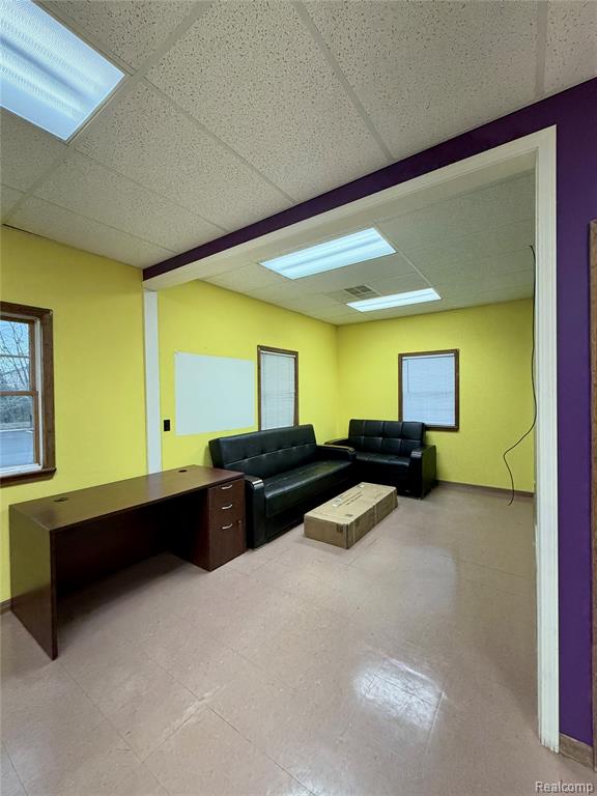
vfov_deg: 102.1
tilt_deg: -0.5
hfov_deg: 85.7
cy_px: 398
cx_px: 298
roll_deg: +1.5
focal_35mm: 14
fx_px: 322
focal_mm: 2.22
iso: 125
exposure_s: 1/120
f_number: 2.2
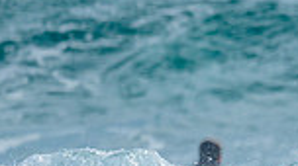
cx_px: 549
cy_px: 212
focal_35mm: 3200
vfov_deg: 0.4
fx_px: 25250
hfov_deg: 0.7
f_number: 6.3
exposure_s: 1/2000
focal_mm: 800
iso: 160
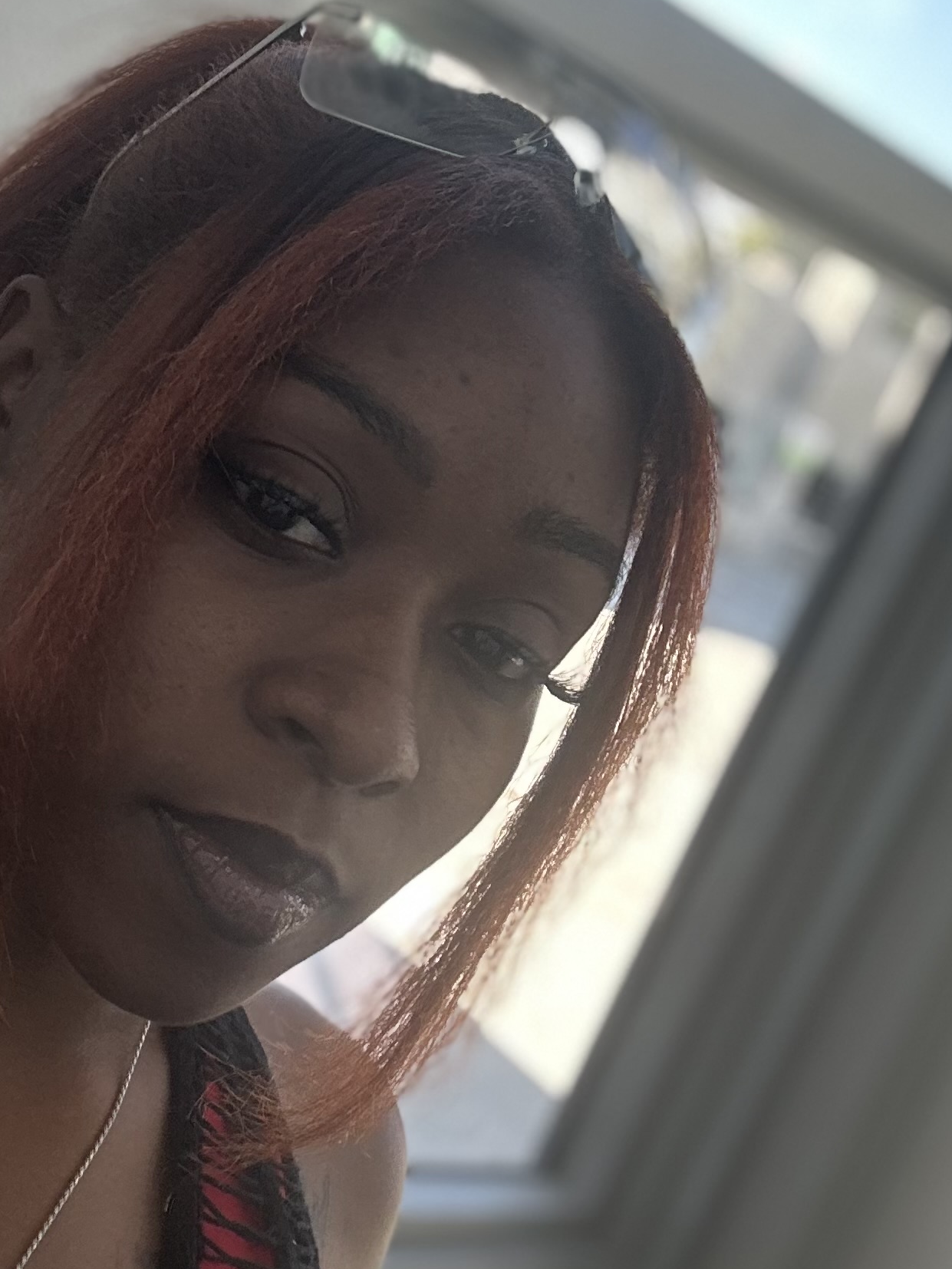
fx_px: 2053
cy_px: 315
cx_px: 250
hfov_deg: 25.8
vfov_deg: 33.6
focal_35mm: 56
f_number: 1.9
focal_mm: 2.69
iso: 40
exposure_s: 1/122
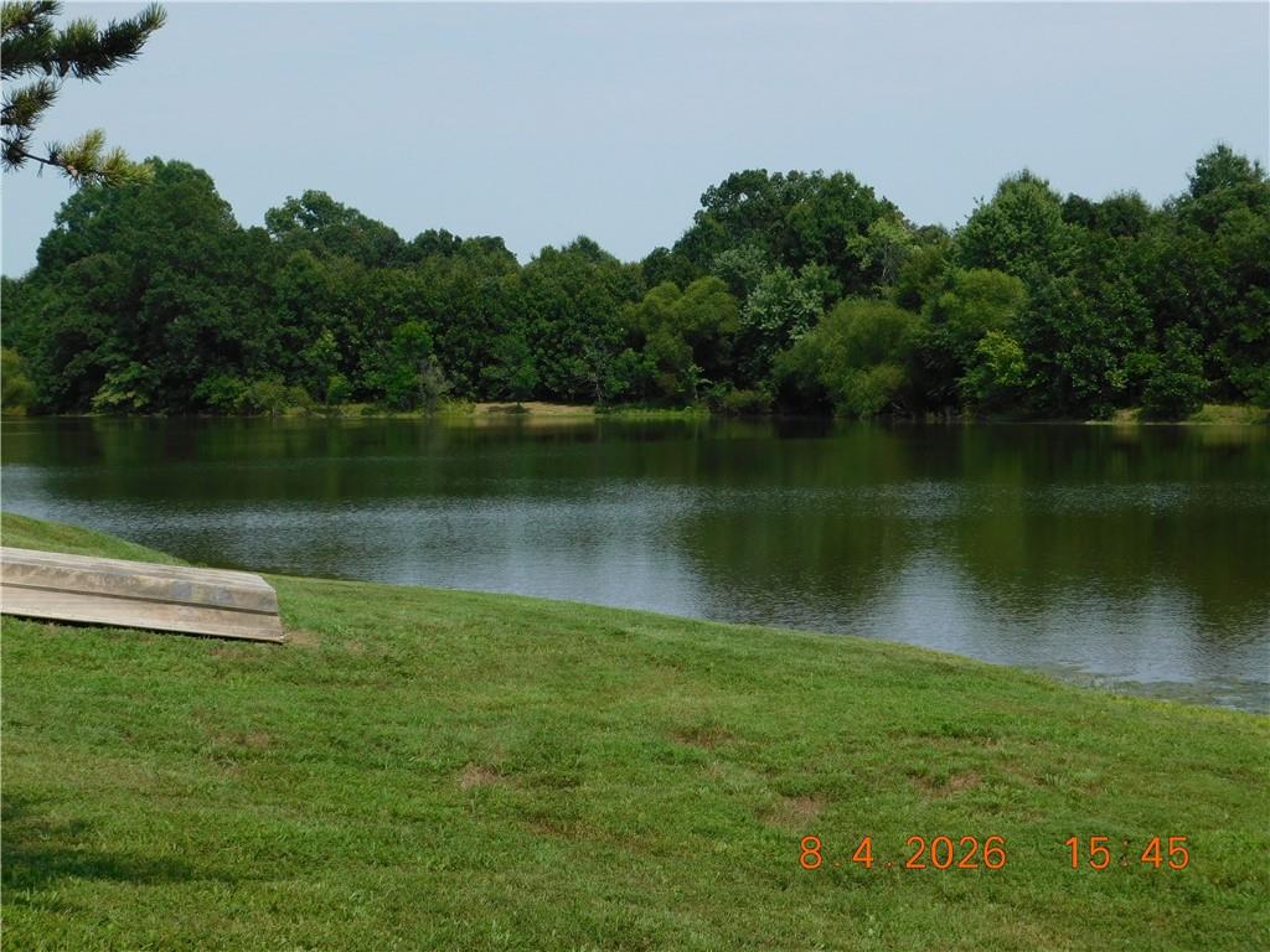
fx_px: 2165
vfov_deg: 24.8
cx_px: 635
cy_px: 476
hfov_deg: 32.7
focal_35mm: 59
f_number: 4
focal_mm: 10.4
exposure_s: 1/1250
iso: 125
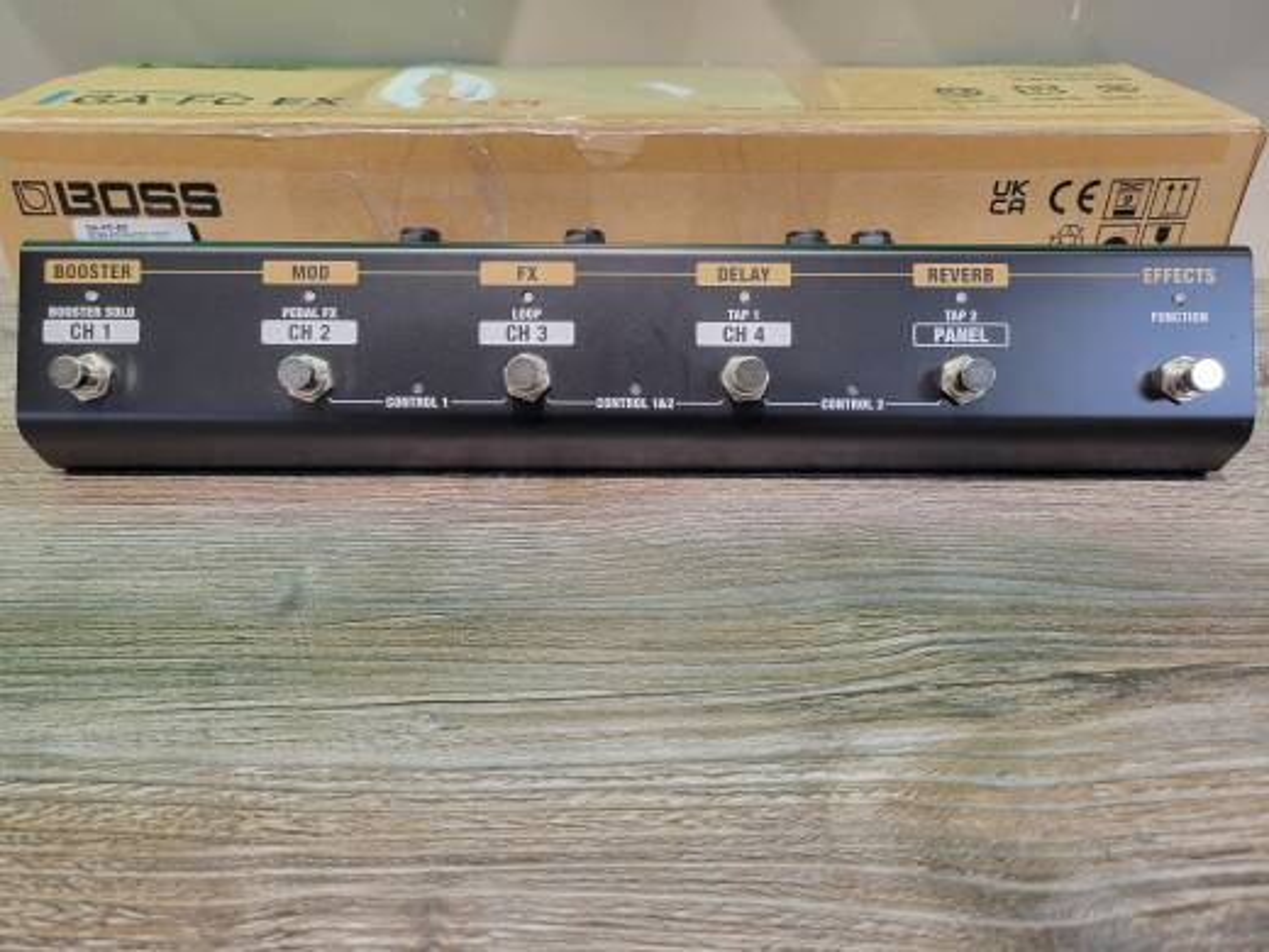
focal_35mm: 26
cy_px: 476
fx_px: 953
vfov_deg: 53.1
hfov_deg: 67.3
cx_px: 634
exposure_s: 1/120
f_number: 1.8
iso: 200
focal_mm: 5.4
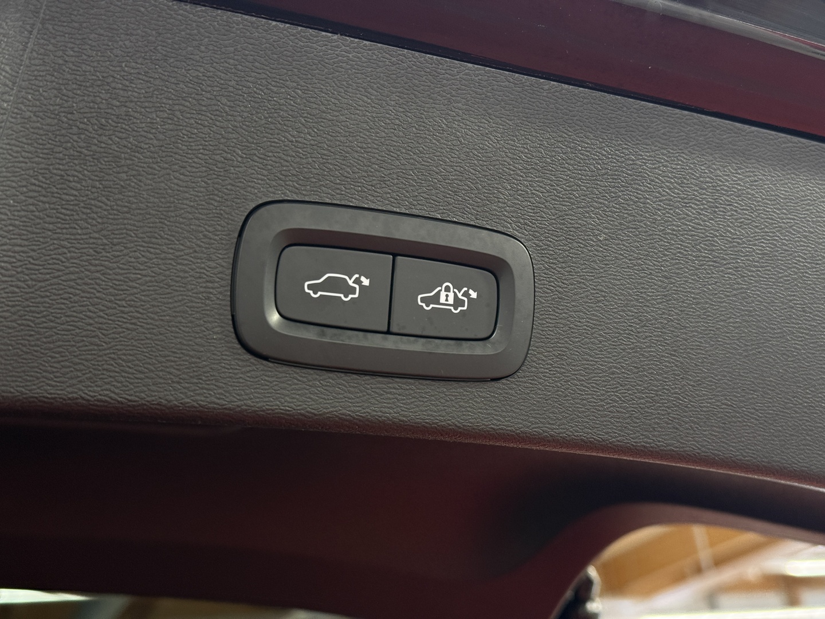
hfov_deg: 39.7
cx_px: 412
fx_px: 1144
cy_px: 310
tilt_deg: +24.1
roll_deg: +8.1
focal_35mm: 48
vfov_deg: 30.3
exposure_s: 1/60
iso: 160
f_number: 1.78
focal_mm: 6.76
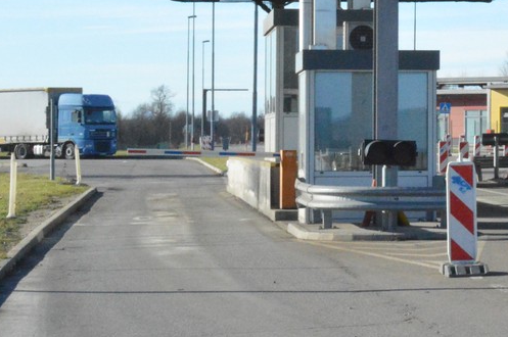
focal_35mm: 157
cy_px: 58
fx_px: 2213
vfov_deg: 8.7
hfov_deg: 12.4
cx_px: 791
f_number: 18
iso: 3200
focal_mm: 32
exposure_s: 1/1250
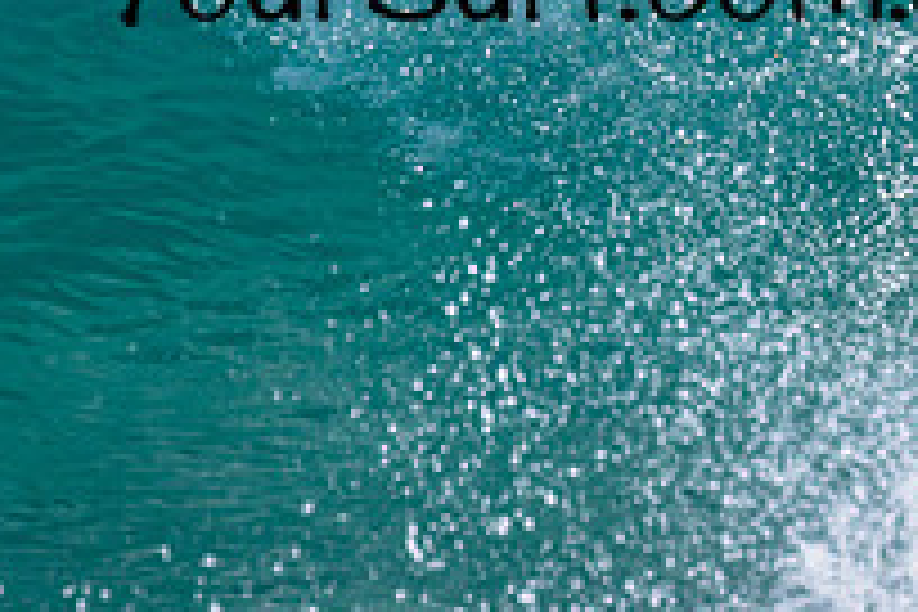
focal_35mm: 2562
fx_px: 65326
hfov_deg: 0.8
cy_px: -247
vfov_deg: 0.5
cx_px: 945
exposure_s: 1/800
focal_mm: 660
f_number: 11
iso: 450
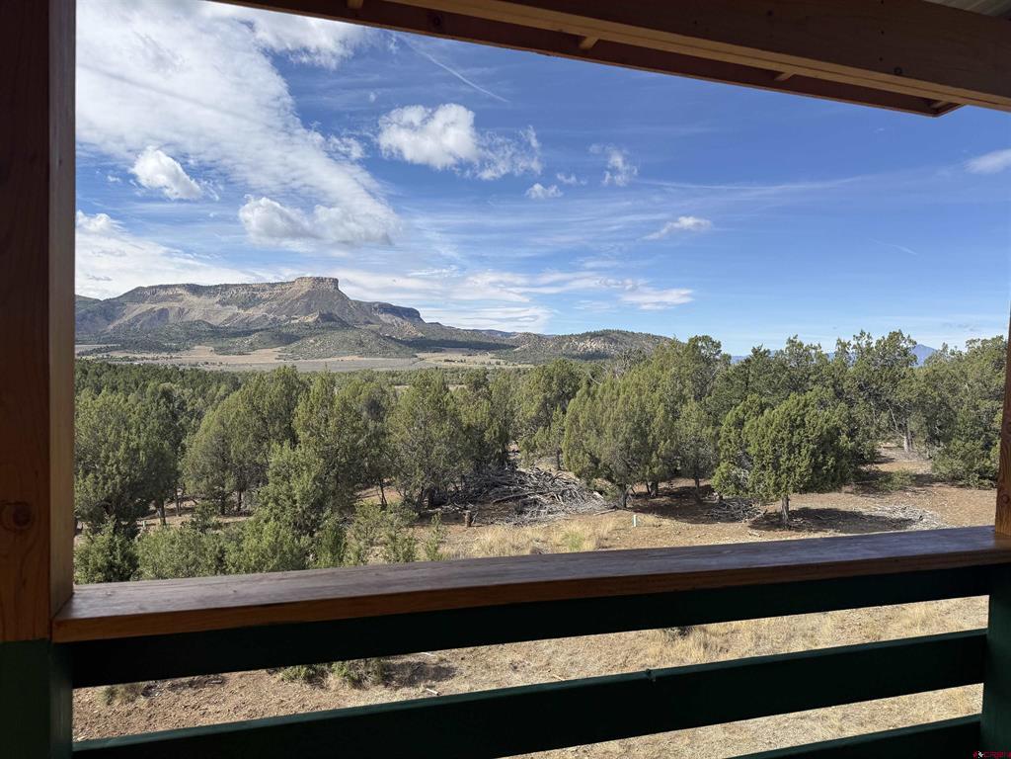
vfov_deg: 56.8
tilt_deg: -2.0
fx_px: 701
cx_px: 506
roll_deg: -1.9
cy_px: 380
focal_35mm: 24
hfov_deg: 71.6
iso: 80
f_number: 1.78
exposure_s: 1/4975
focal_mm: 6.76
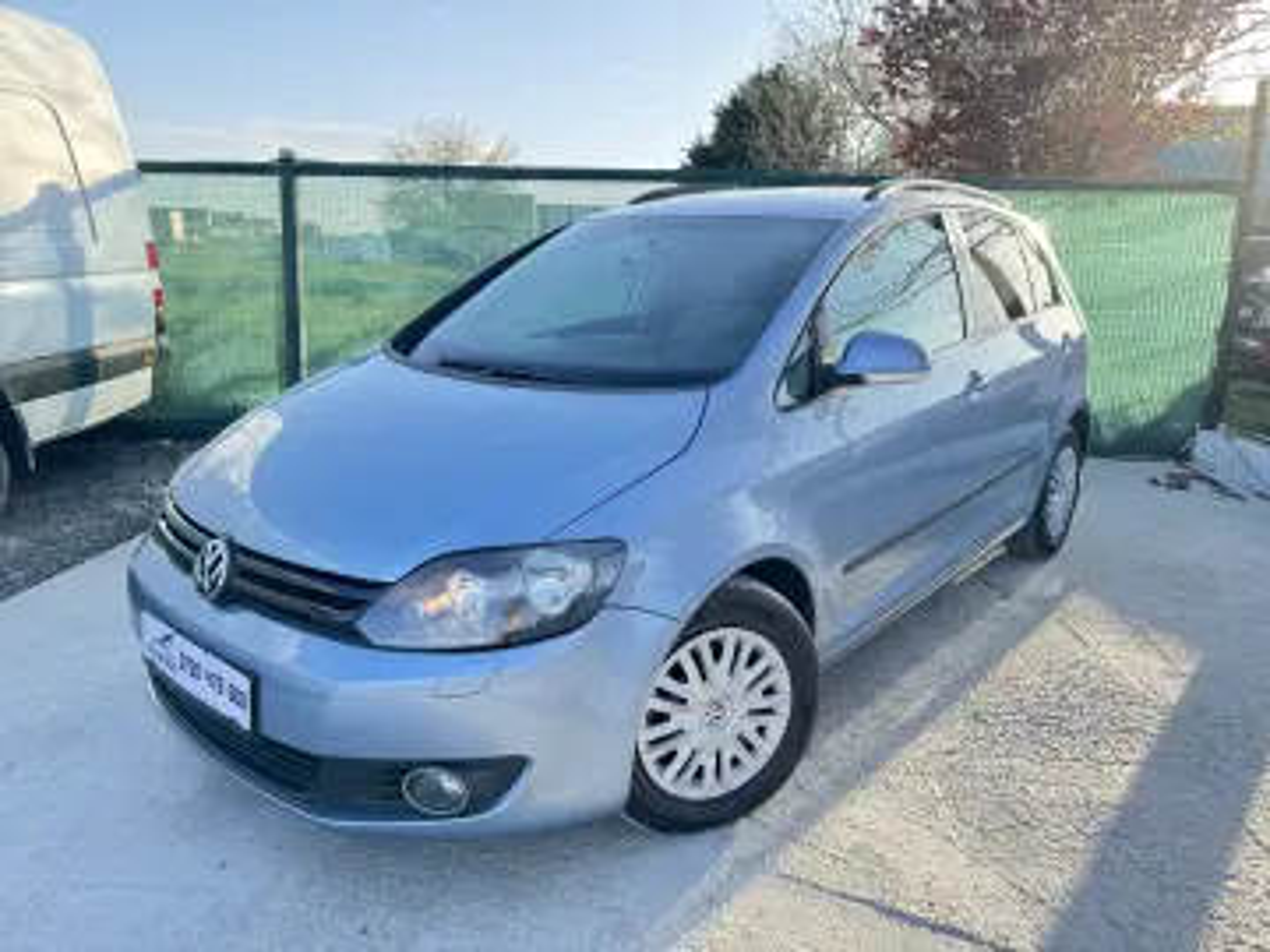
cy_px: 476
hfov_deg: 71.6
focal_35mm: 24
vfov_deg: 56.8
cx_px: 635
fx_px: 881
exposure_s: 1/368
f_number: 1.78
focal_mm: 6.76
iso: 80
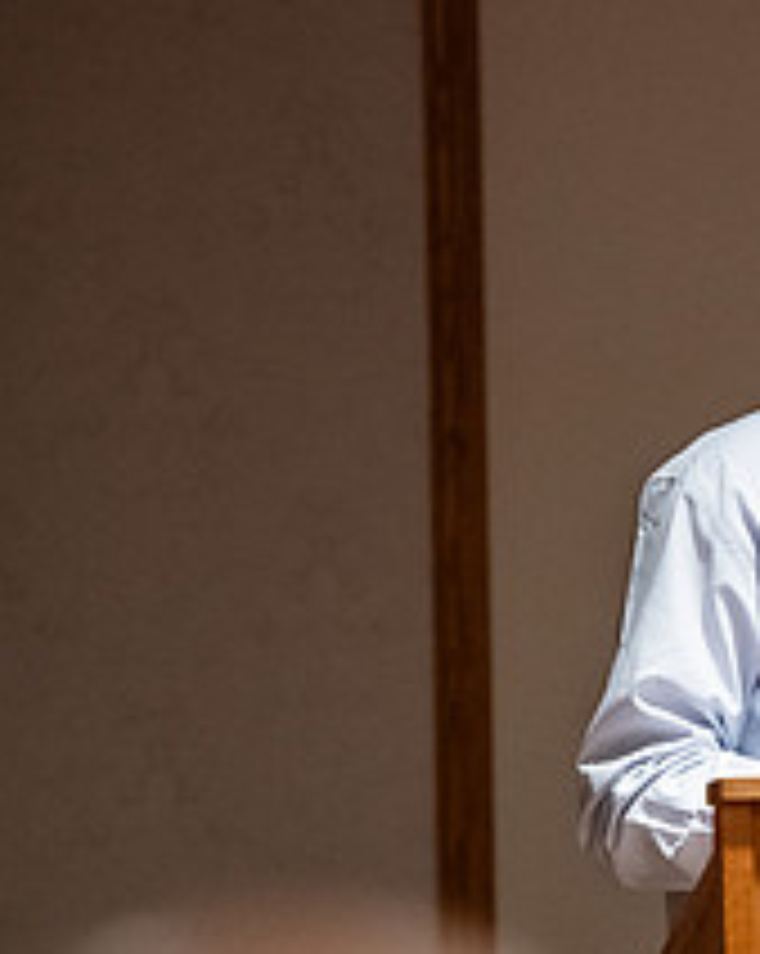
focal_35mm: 360
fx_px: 10144
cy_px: 583
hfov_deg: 4.3
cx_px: 1070
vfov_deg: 5.4
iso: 4000
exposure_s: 1/200
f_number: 3.2
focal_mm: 140
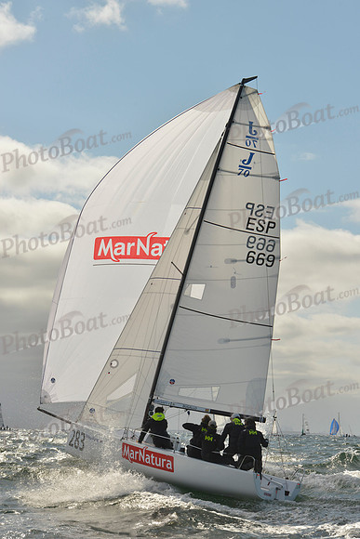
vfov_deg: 25.4
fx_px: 1199
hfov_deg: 17.1
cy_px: 270
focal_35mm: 80
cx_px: 180
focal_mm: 80
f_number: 11
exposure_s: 1/1600
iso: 400
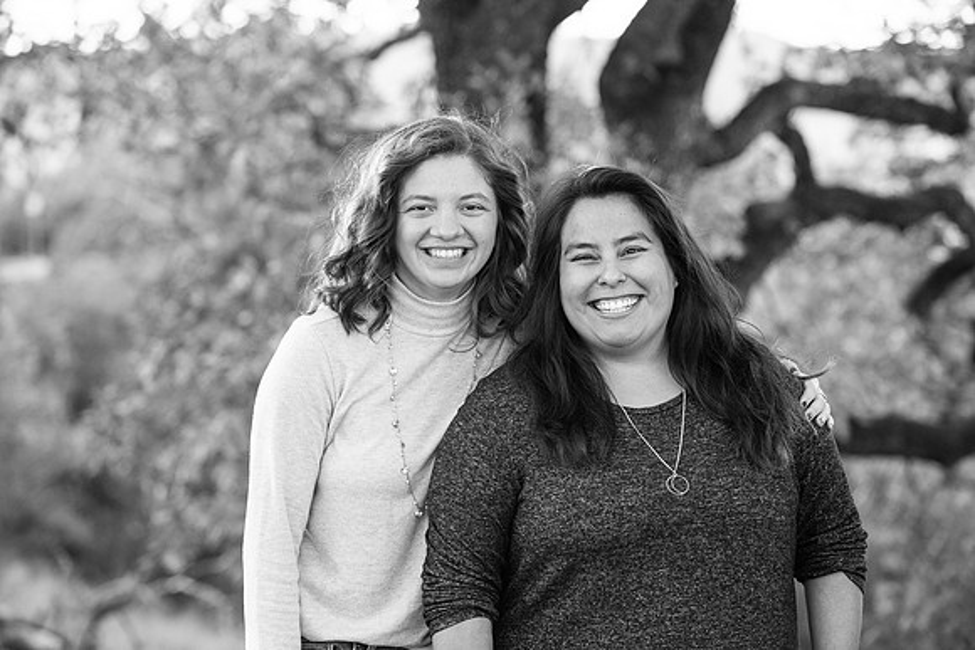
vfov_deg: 11.4
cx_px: 488
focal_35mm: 120
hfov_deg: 17.1
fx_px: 3251
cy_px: 325
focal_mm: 120
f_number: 4
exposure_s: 1/320
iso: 640
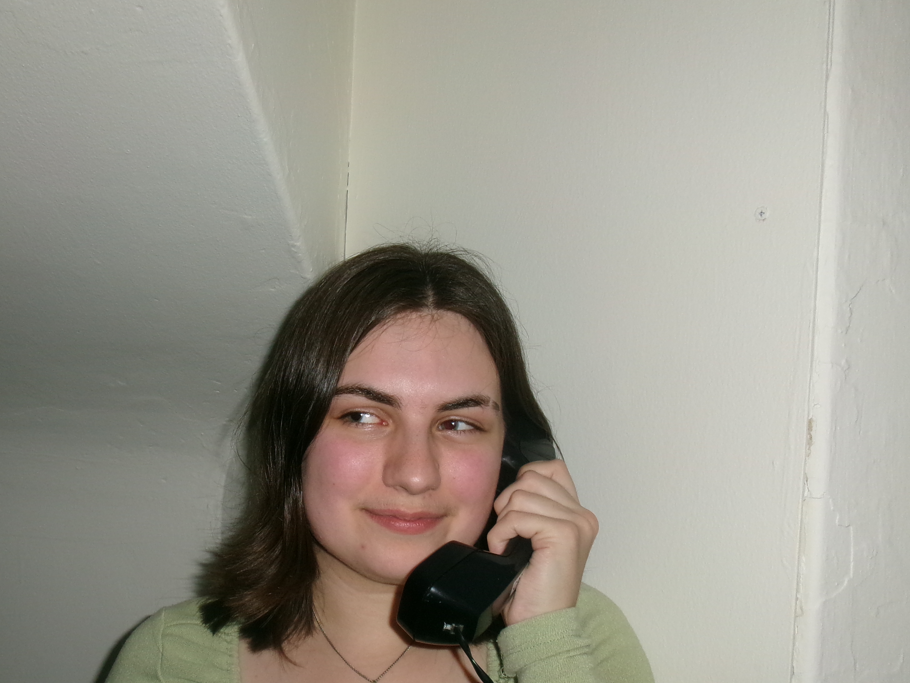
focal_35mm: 38
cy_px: 384
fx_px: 999
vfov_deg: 37.7
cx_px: 303
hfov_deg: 48.2
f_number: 3.9
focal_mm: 5.1
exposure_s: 1/34
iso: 200
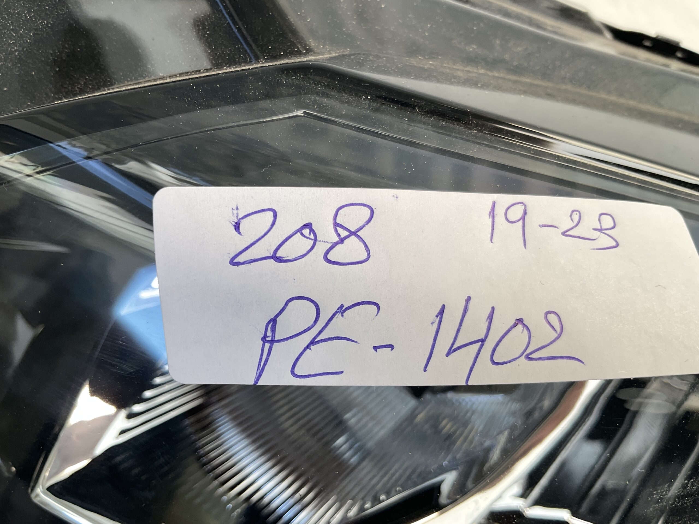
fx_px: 586
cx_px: 350
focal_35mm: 29
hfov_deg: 61.7
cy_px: 262
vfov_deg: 48.2
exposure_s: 1/100
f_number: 1.8
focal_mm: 3
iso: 16
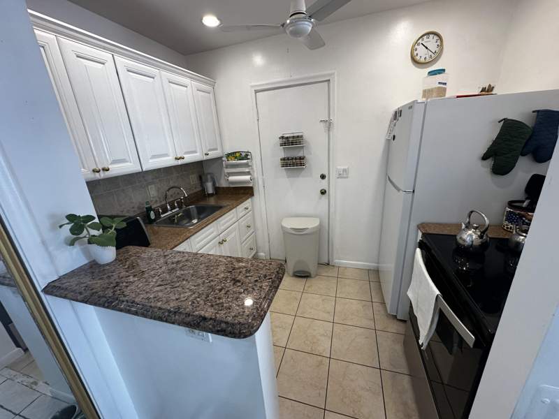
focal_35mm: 14
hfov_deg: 102.1
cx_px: 280
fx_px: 226
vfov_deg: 85.7
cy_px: 210
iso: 160
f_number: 2.2
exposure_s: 1/120
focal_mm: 2.22
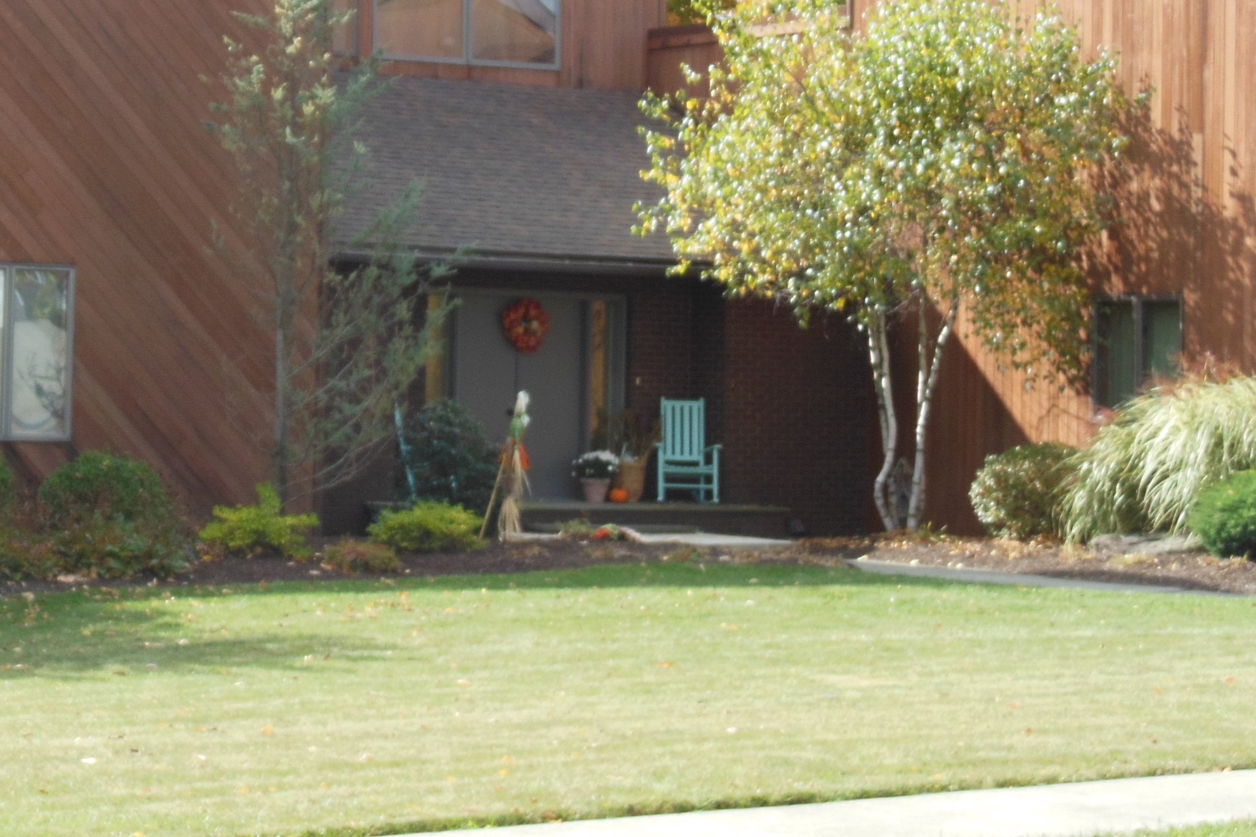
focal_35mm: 103
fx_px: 3593
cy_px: 239
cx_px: 305
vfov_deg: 13.3
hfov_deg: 19.7
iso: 125
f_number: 4.1
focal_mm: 10.2
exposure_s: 1/320
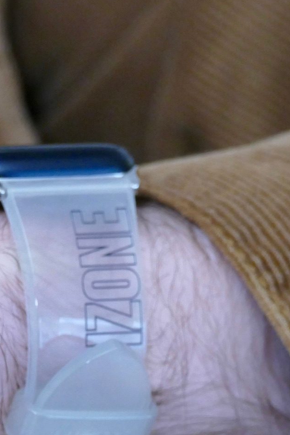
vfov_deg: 5.4
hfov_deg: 3.6
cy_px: 303
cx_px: 39
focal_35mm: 382
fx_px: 4615
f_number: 4.5
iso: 1600
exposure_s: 1/30
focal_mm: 65.81
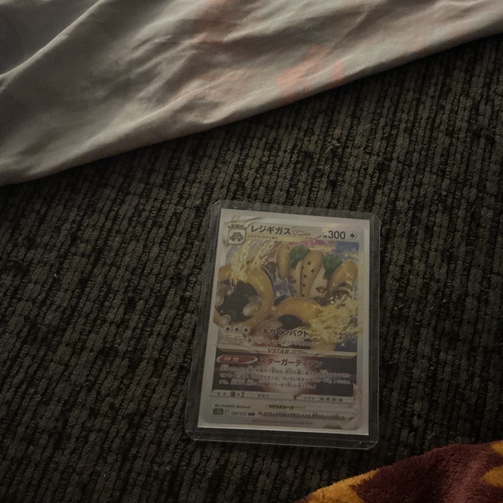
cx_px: 313
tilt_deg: -58.6
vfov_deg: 47.2
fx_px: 575
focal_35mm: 35
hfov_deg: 46.8
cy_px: 251
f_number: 1.8
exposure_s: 1/15
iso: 1000
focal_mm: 3
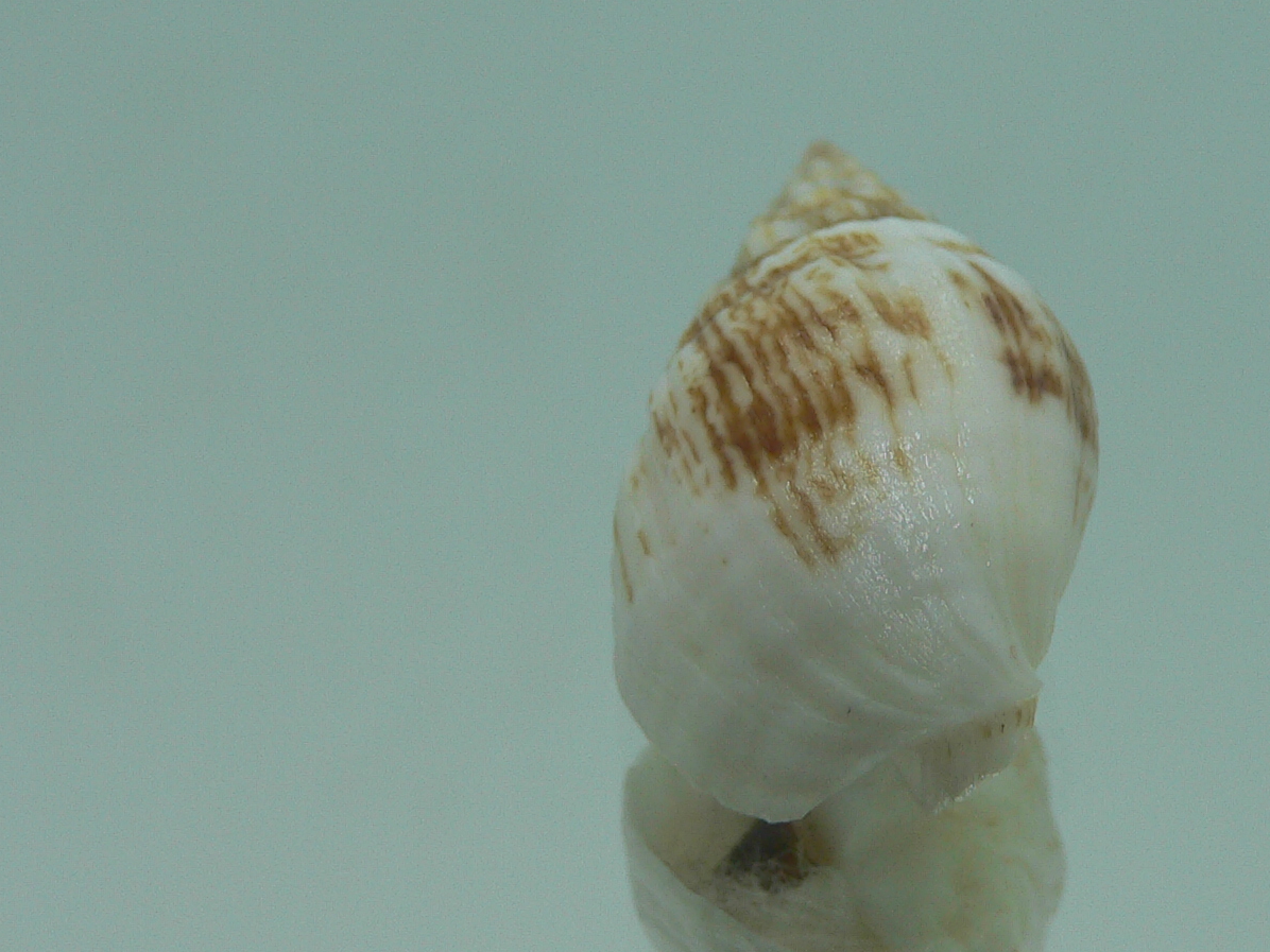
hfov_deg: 32.4
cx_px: 843
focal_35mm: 59
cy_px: 595
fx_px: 2165
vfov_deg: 24.7
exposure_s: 1/60
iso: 80
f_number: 2.8
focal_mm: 4.6
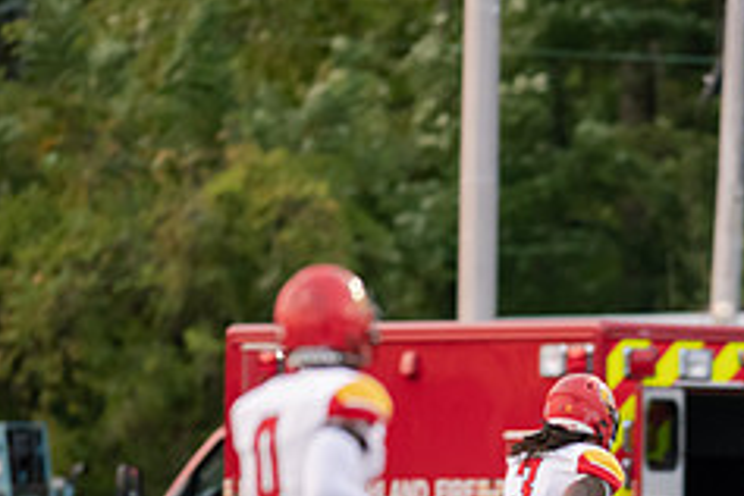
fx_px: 15168
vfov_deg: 1.9
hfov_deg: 2.8
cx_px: 747
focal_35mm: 734
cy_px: 551
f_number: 2.8
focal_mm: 300
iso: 2000
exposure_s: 1/800
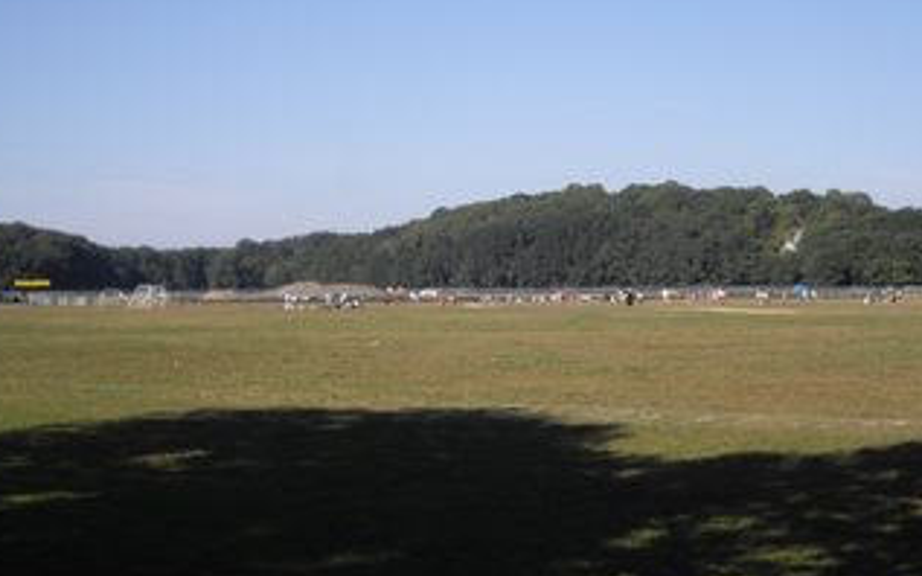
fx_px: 1533
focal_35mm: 61
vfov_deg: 21.3
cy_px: 247
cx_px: 515
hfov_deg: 33.4
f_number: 2.8
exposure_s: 1/1000
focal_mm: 7.9
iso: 50
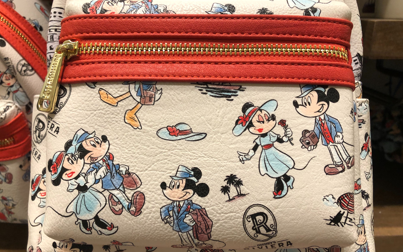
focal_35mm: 30
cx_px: 201
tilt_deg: -23.9
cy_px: 147
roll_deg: +0.0
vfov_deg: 41.7
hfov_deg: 62.9
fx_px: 329
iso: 40
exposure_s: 1/24
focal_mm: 3.99
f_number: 1.8
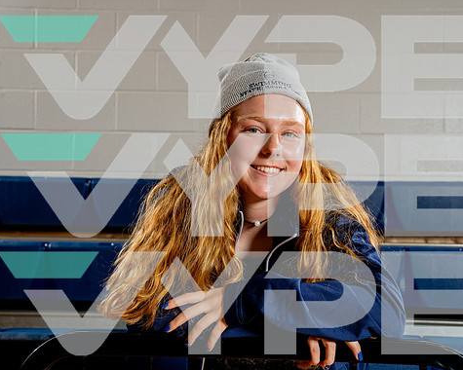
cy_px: 185
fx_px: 863
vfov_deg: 24.2
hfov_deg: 30.0
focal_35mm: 63
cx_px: 249
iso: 320
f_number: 8
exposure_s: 1/250
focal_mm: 55
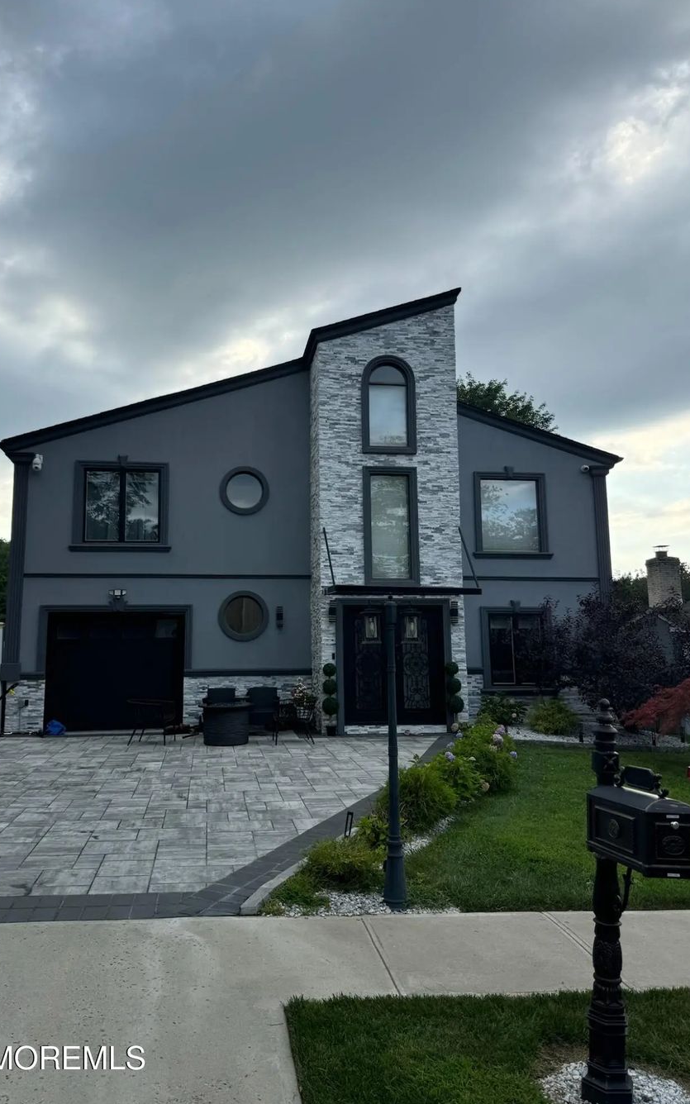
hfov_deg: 47.5
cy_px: 546
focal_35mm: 26
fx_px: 782
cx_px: 305
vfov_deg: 70.4
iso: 80
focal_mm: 6.76
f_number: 1.78
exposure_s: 1/1980
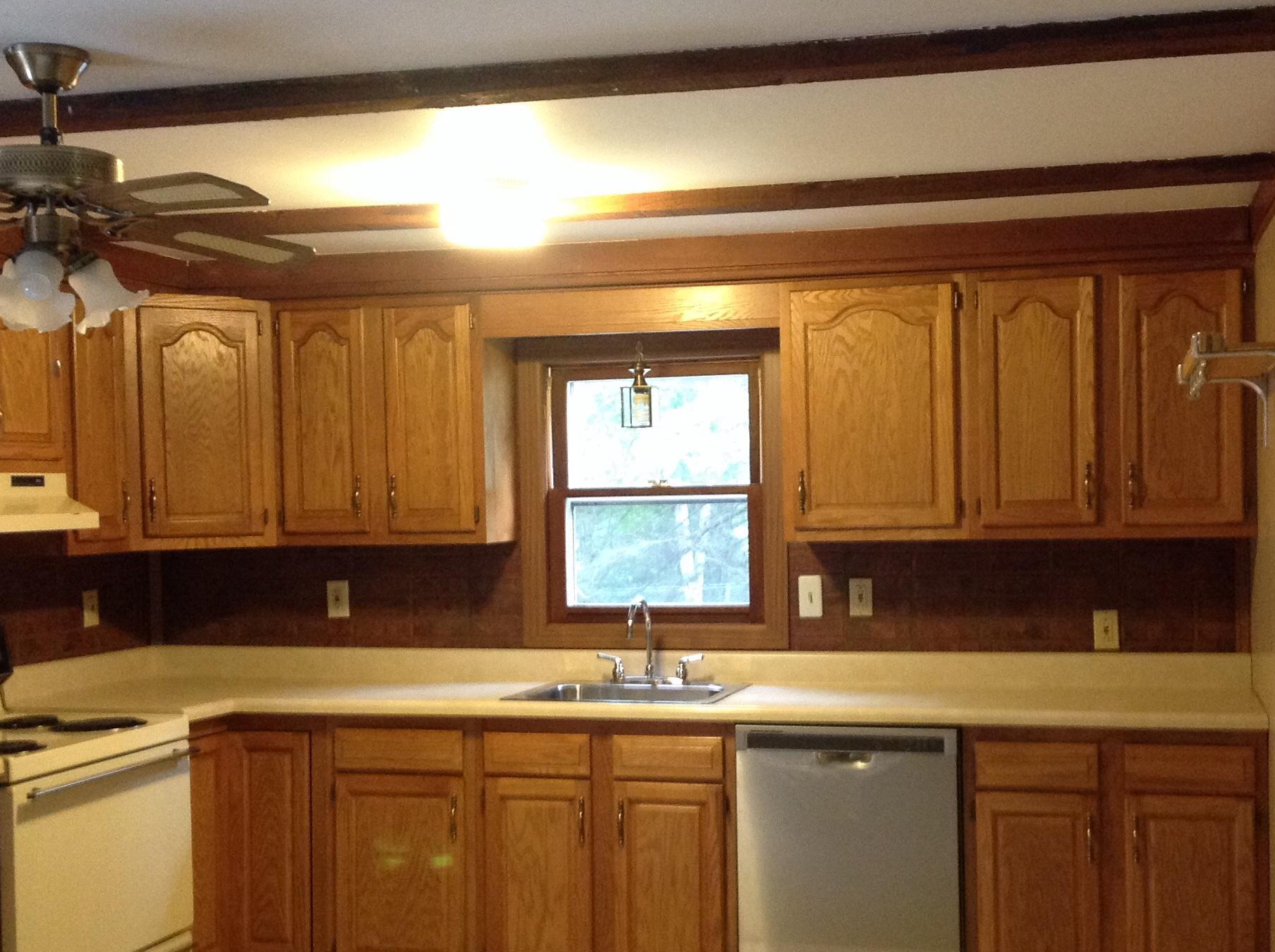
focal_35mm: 50
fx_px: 1839
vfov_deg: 29.0
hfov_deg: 38.2
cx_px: 710
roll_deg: +0.8
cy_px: 555
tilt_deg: -2.5
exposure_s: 1/15
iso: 250
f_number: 2.4
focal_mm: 4.28
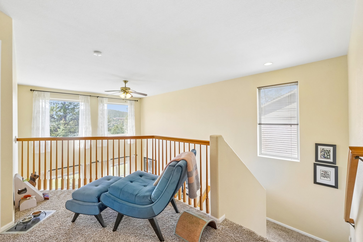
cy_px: 121
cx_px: 182
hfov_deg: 100.4
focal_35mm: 15
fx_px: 151
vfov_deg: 77.3
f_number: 8
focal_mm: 10
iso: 800
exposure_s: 1/25
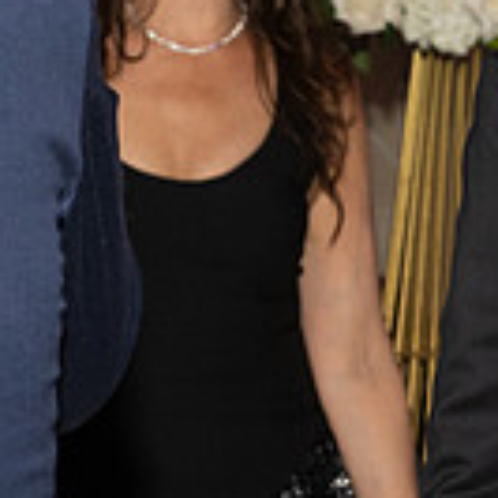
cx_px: 902
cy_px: 230
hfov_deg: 7.2
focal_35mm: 236
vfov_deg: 7.4
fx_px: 3841
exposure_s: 1/100
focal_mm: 44
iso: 800
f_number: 5.6
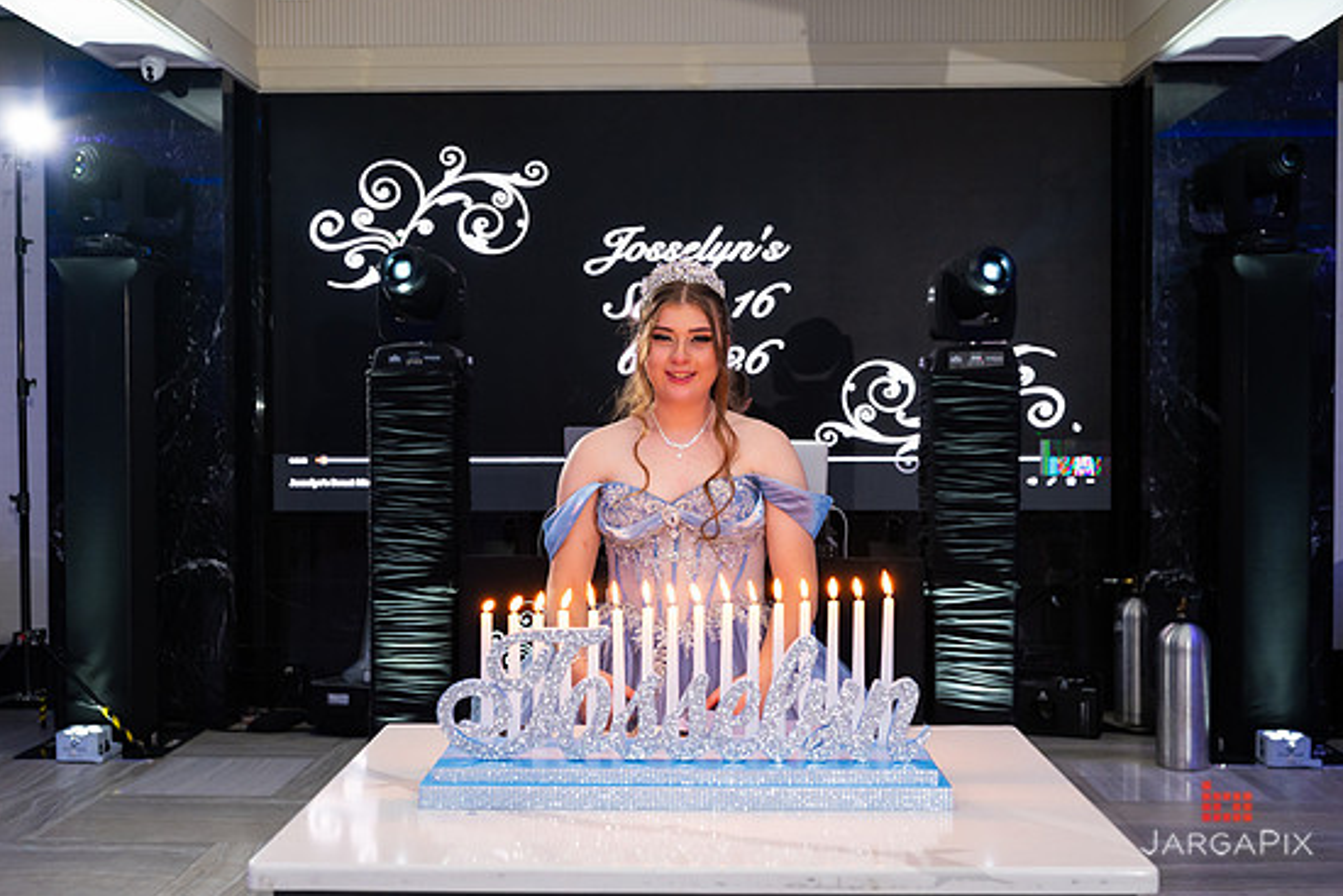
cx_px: 684
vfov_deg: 34.2
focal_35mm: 39
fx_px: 1455
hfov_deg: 49.5
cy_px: 435
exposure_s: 1/125
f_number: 3.2
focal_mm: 35
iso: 1250
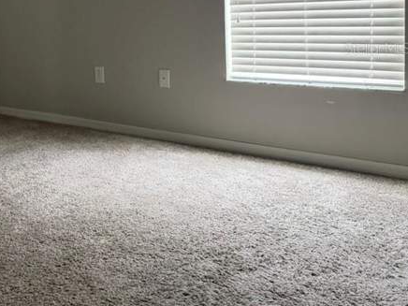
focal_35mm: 44
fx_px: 519
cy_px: 48
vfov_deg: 31.7
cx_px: 39
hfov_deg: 39.7
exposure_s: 1/60
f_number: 1.78
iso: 320
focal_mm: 6.76
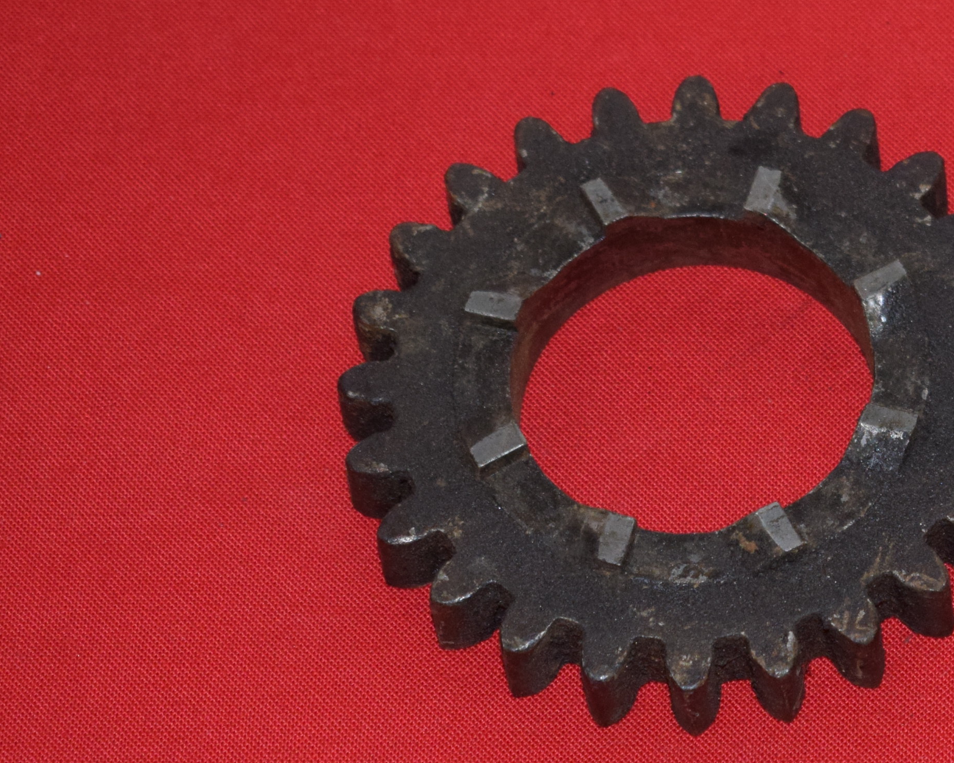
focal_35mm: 189
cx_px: 1112
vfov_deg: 8.2
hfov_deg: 10.1
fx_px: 5341
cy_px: 618
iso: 1250
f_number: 5.6
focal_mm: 55
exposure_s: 1/200
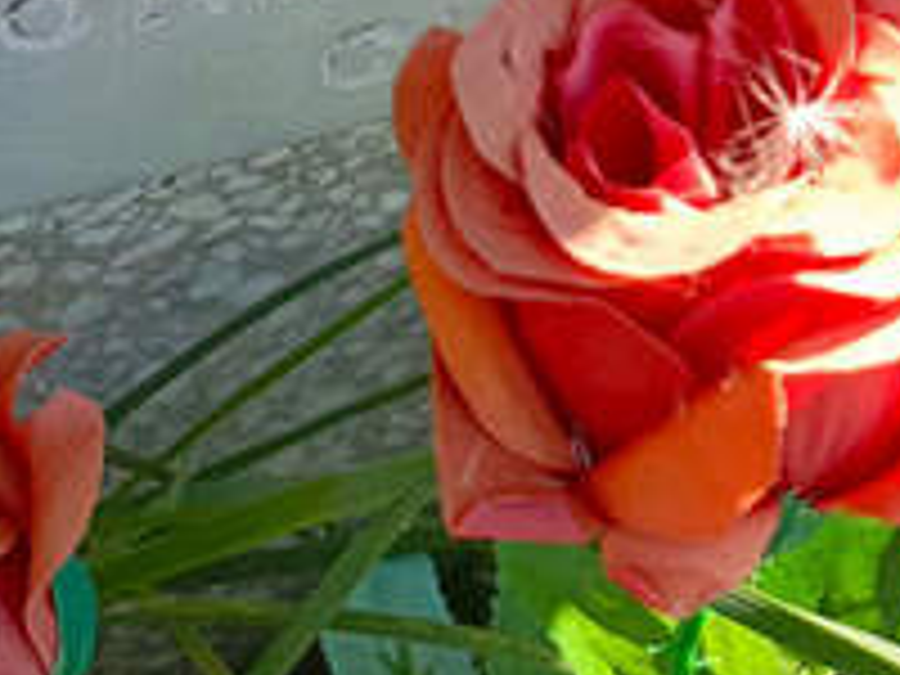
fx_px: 2600
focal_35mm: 100
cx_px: 824
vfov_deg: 14.0
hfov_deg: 19.3
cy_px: -292
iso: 111
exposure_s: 1/233
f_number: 1.69
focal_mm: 4.76
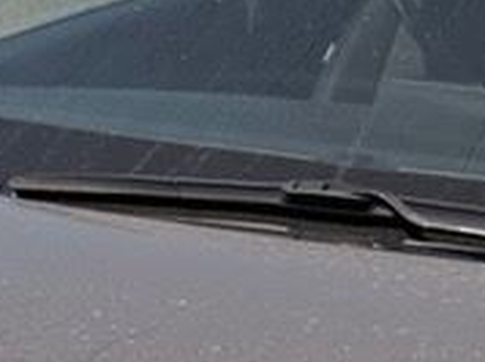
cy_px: 735
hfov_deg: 11.4
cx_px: 286
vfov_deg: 8.1
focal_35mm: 173
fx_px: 2421
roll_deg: -4.7
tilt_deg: -26.1
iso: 80
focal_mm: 6.76
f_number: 1.78
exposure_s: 1/6173
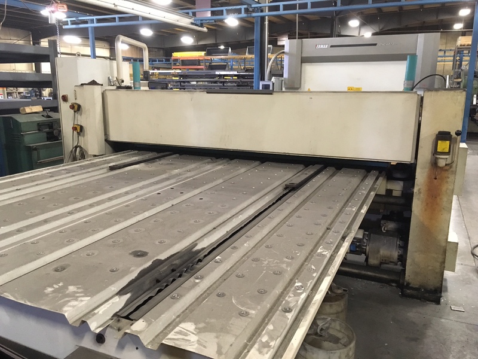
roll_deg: +0.4
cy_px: 180
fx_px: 400
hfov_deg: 61.7
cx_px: 239
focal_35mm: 29
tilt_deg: -14.4
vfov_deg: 48.2
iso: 200
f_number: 2.2
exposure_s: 1/20
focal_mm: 4.15
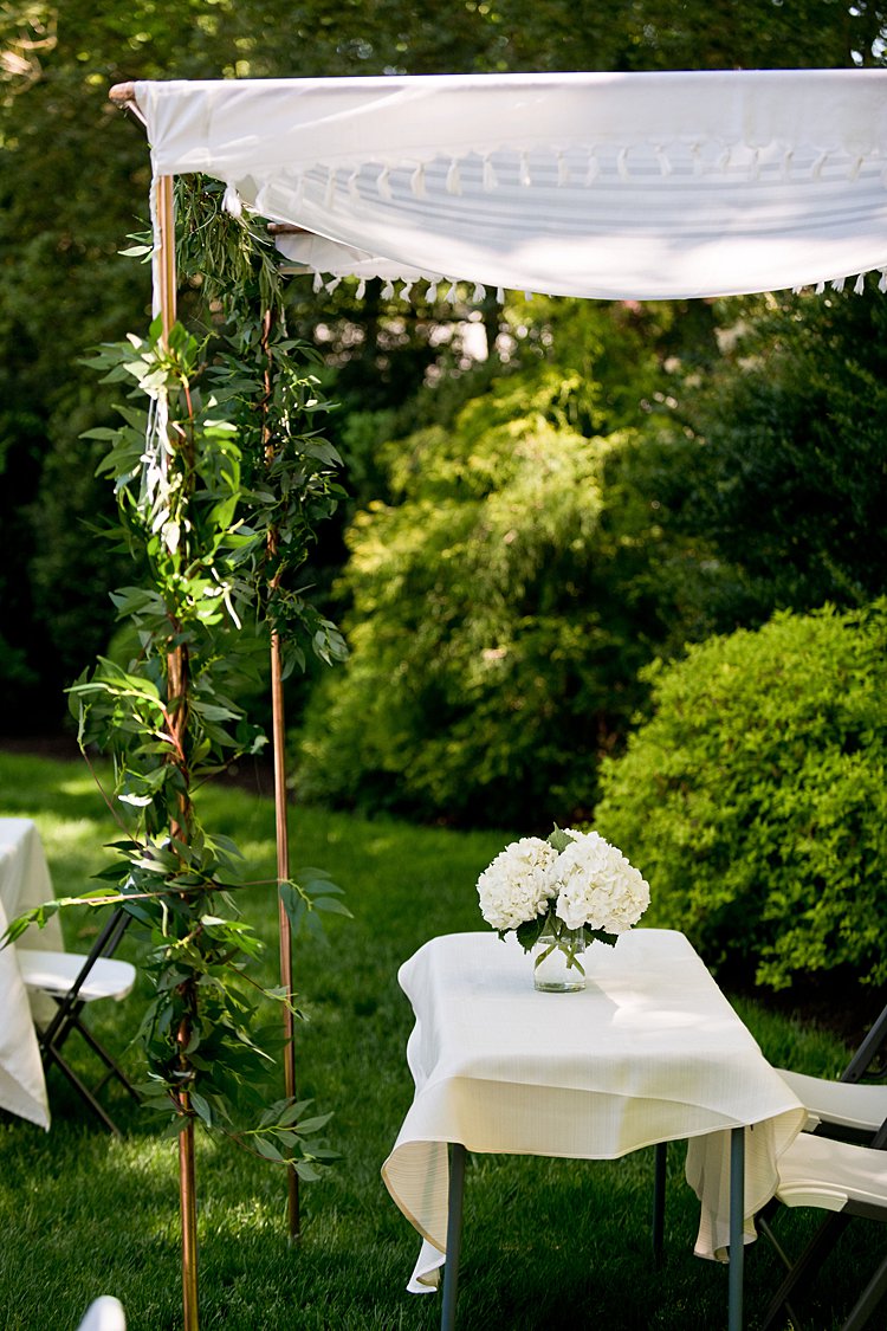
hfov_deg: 19.5
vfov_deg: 28.8
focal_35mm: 70
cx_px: 444
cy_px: 666
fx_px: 2587
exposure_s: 1/1600
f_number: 2.8
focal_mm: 70
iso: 400
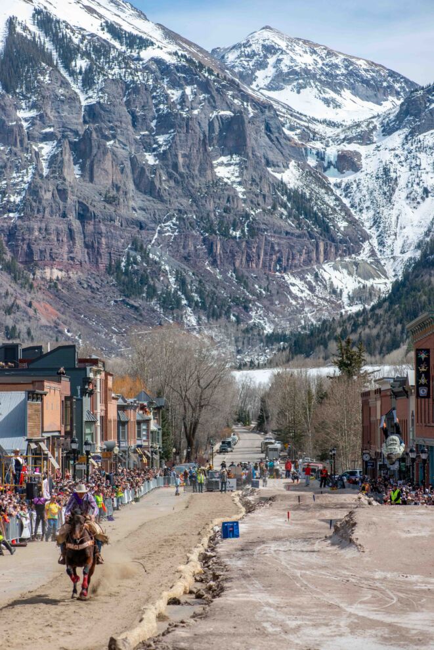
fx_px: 1897
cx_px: 217
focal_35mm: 105
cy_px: 325
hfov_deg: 13.1
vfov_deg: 19.4
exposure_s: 1/8000
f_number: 5.6
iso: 1000
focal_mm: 105
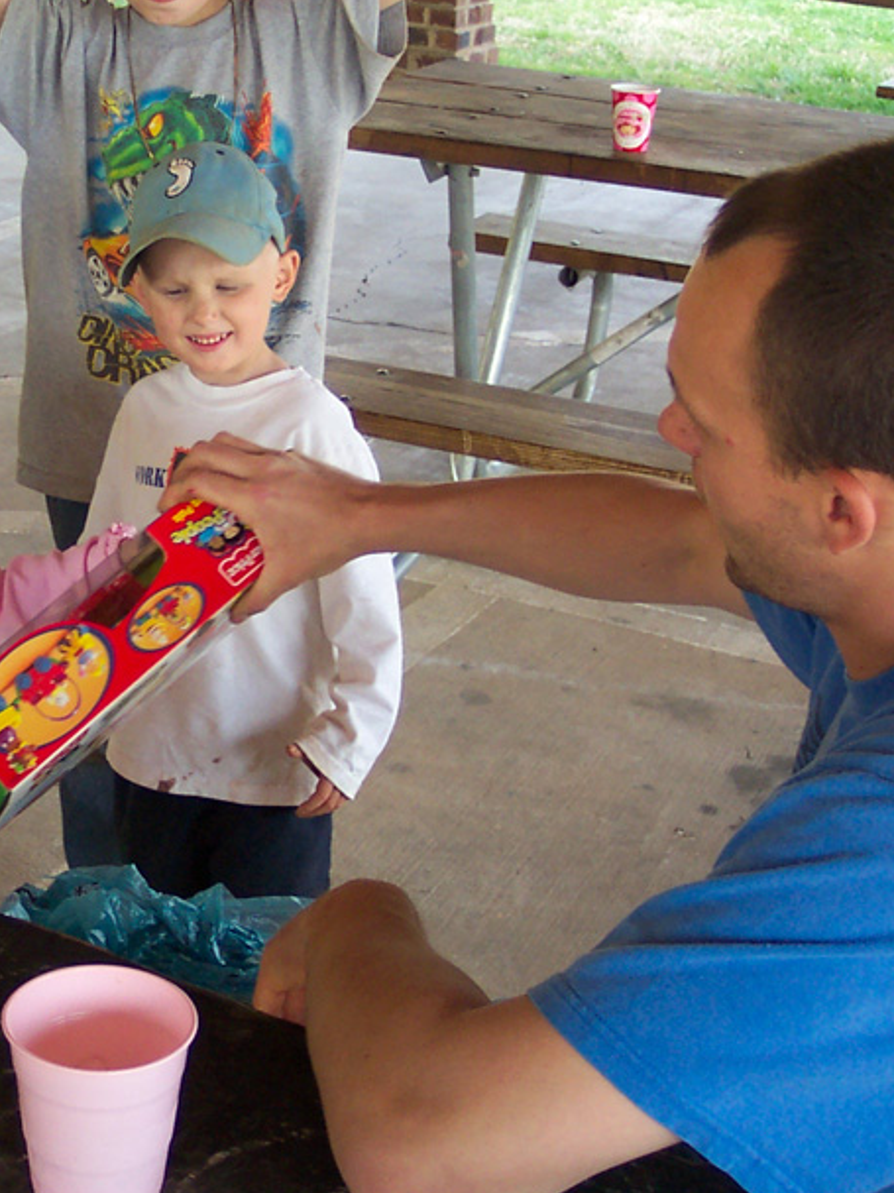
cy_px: 572
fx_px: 2239
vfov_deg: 29.8
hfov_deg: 22.3
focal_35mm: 65
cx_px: 179
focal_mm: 8
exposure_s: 1/125
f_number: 2.8
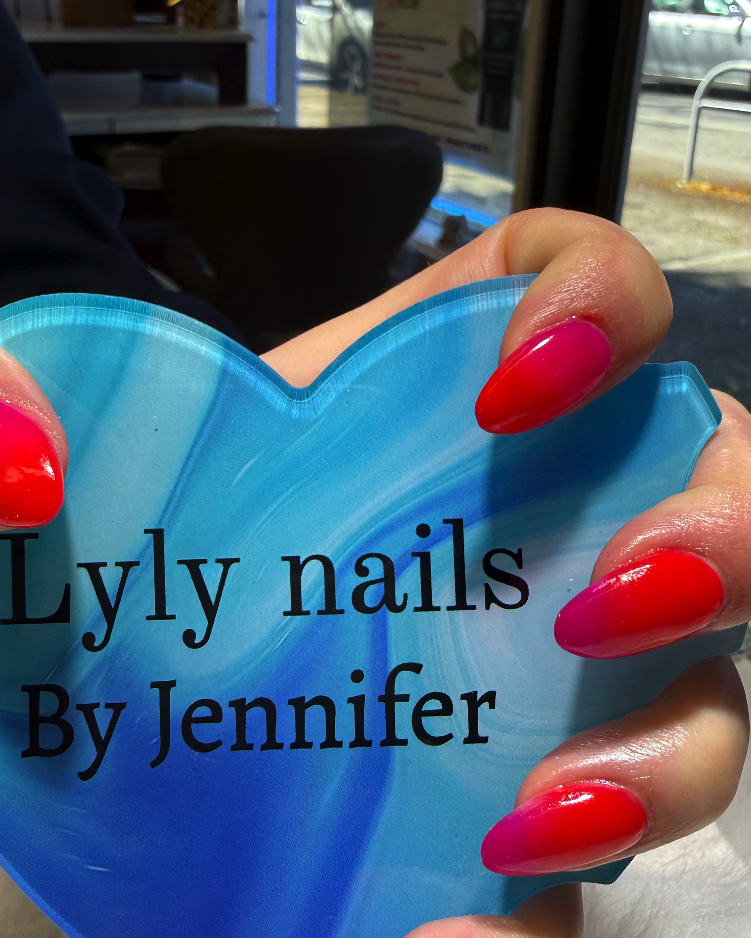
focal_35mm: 34
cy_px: 509
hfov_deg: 43.3
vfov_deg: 52.8
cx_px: 330
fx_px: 945
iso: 40
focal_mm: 2.22
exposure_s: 1/217
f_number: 2.2
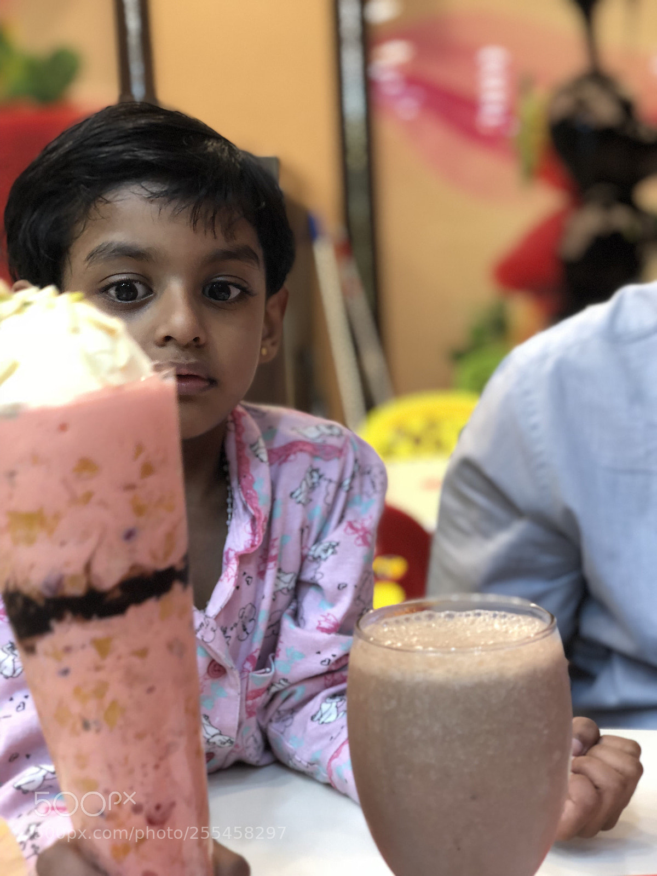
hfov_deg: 28.0
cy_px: 438
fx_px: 1316
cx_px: 328
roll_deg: +3.4
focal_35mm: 52
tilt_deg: -3.7
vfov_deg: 36.8
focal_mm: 6
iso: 100
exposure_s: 1/50
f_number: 2.4
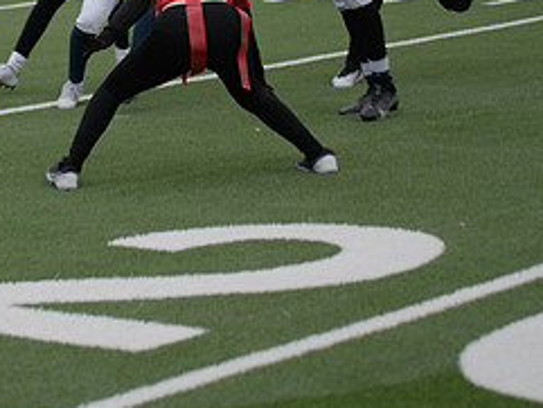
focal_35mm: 185
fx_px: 2903
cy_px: 6
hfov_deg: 10.6
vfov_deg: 8.0
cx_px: 50
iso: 160
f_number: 2.8
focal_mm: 80
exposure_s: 1/200
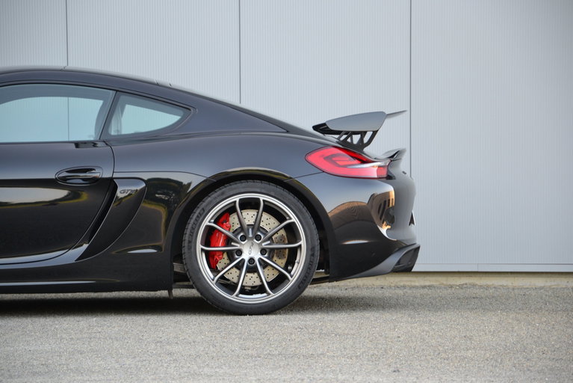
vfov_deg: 8.7
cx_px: 286
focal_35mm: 158
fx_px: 2508
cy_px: 192
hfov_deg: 13.0
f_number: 5.6
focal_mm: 105
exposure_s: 1/60
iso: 400
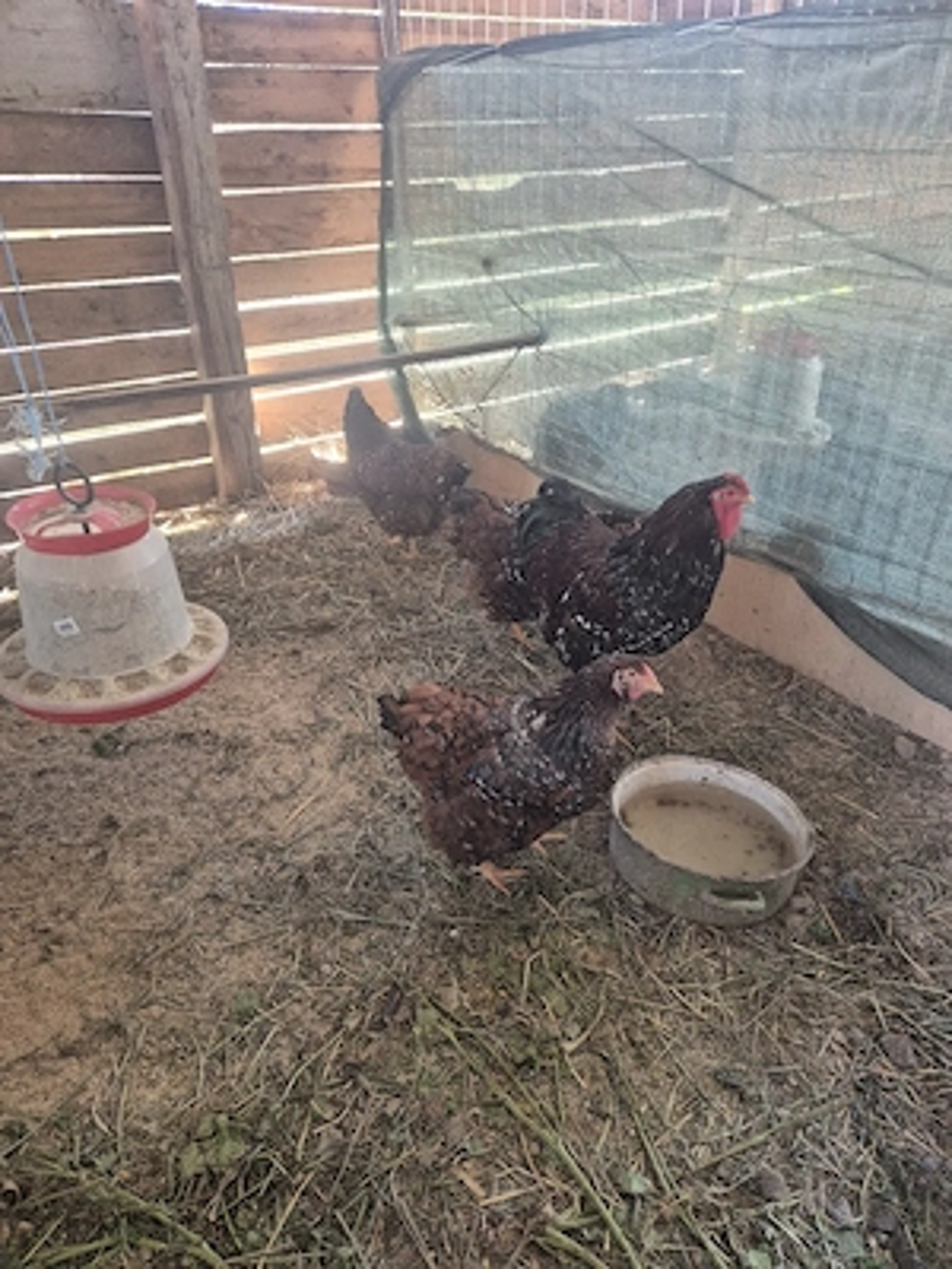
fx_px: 843
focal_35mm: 23
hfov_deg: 58.9
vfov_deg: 73.9
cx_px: 476
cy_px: 634
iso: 640
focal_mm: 5.4
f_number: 1.8
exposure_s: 1/100
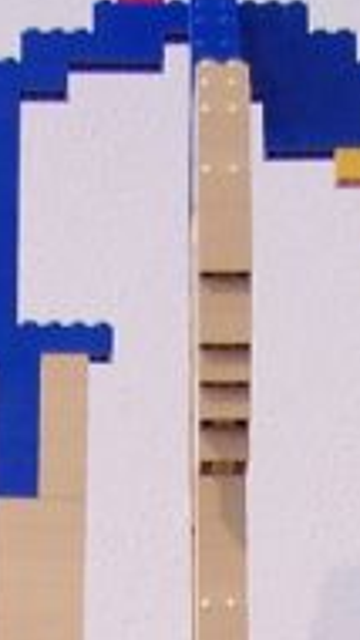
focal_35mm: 223
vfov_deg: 8.6
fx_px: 3781
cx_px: 199
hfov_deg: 5.5
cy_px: 1644
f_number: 2.8
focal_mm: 6.3
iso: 80
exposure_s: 1/6
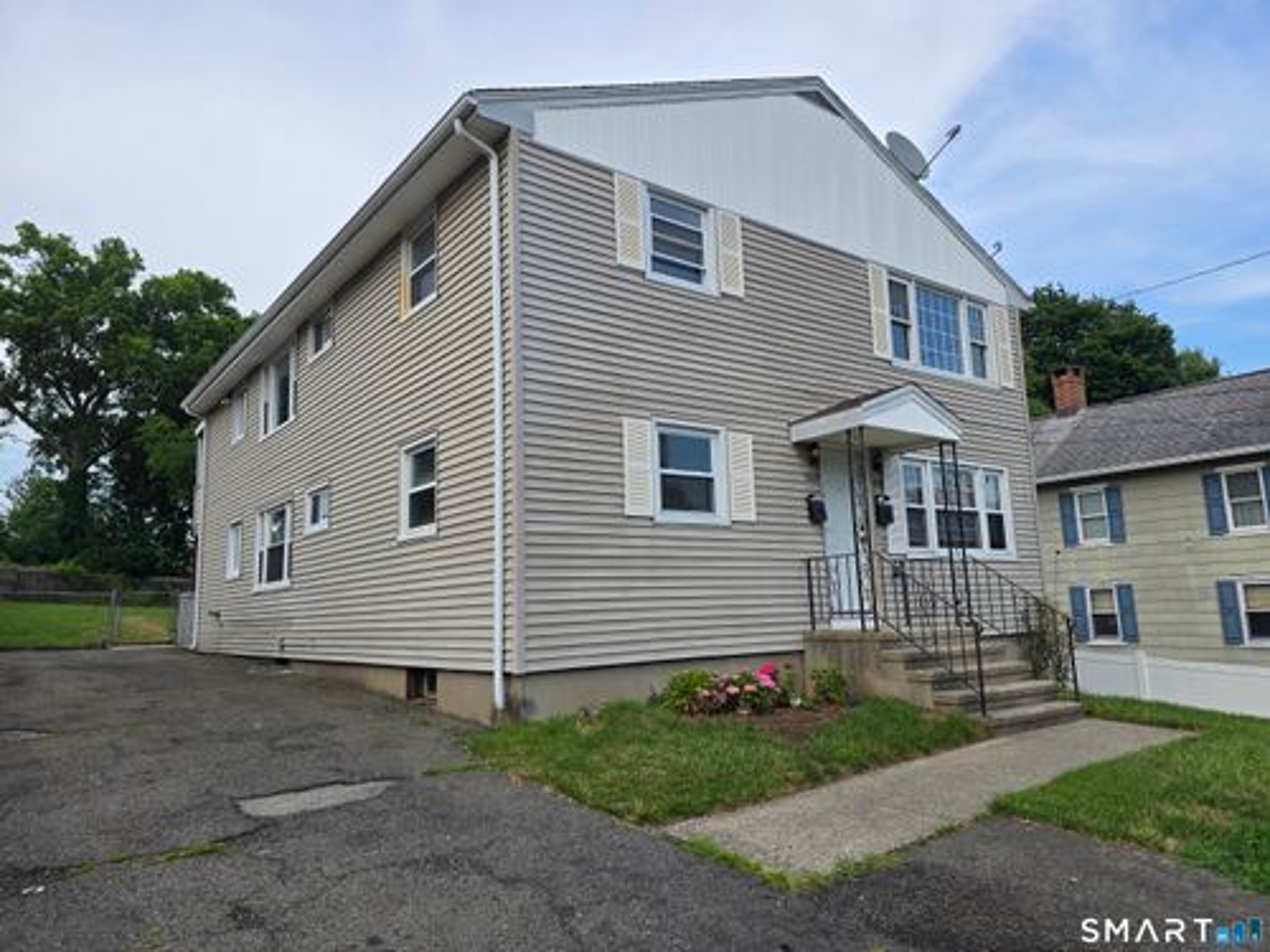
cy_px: 476
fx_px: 844
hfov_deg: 73.9
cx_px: 635
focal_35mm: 23
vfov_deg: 58.9
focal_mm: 6.3
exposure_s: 1/285
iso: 12
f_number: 1.7
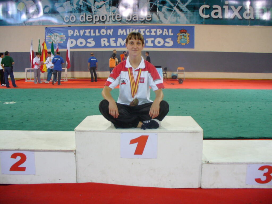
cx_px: 136
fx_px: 291
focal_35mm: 37
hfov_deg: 50.1
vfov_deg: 38.7
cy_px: 102
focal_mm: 6.1
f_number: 2.8
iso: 100
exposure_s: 1/20
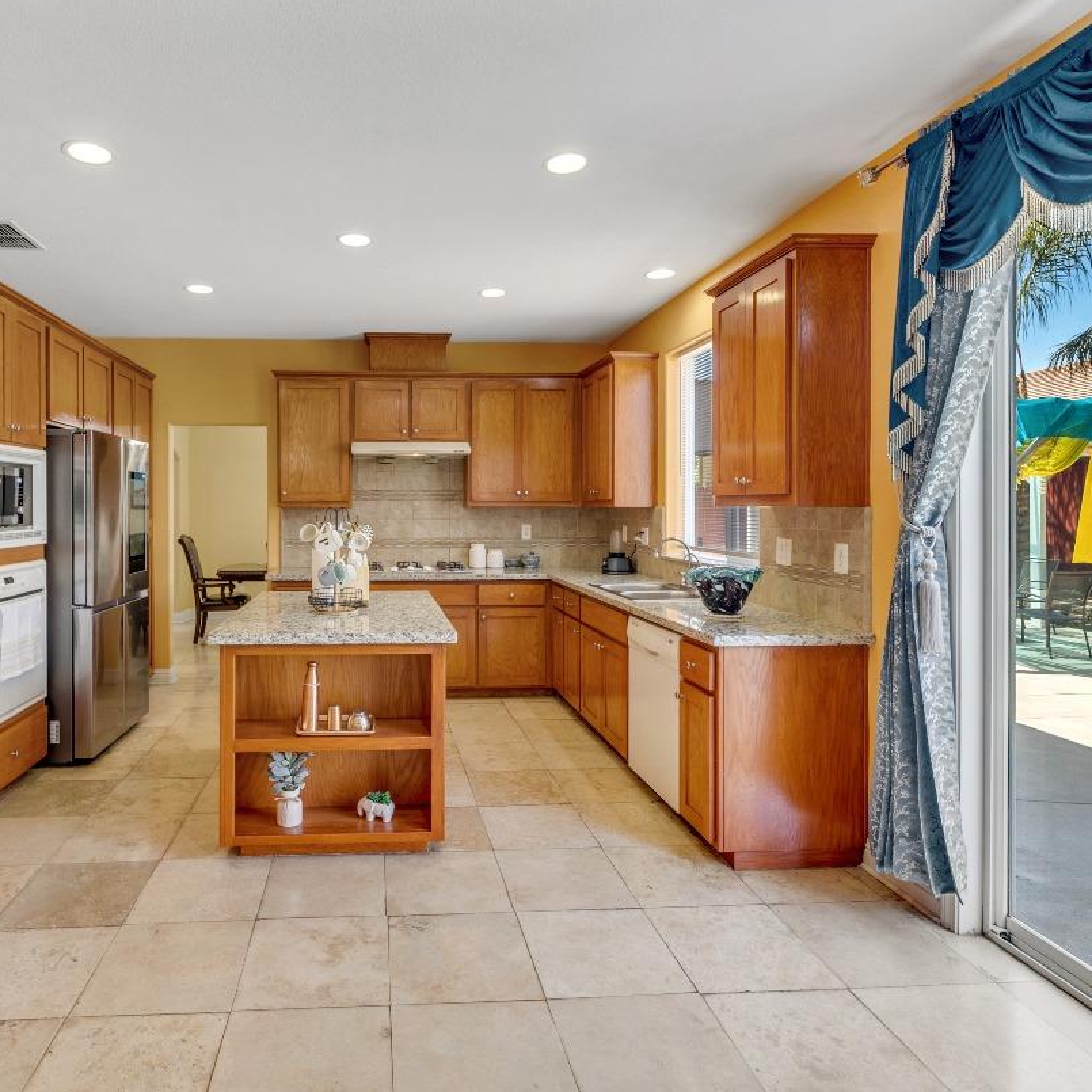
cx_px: 396
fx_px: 678
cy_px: 514
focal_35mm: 19
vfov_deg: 77.6
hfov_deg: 76.0
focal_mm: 12
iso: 200
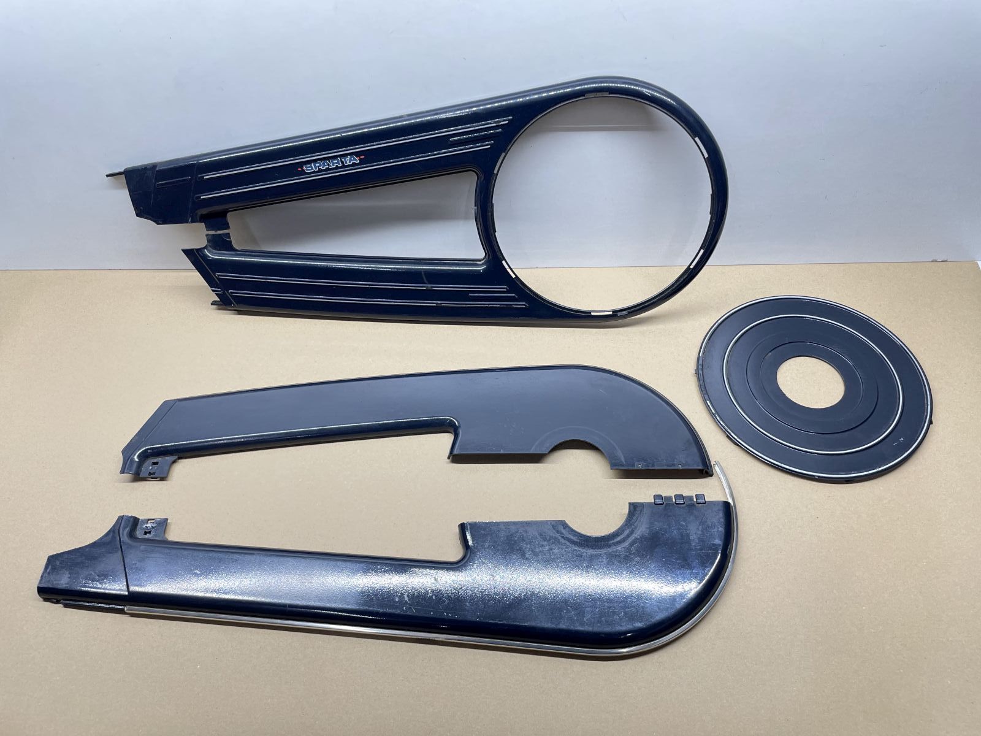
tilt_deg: -54.3
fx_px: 737
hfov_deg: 67.3
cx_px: 490
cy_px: 368
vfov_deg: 53.1
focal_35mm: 26
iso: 100
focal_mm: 4.2
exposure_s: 1/100
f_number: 1.6
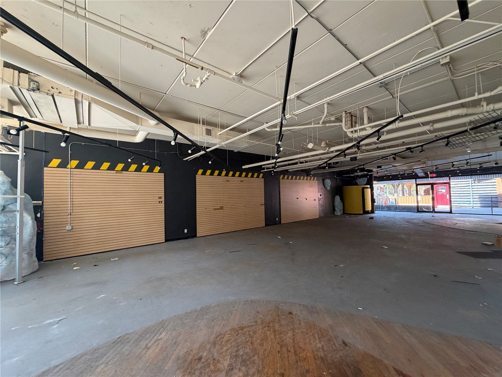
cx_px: 251
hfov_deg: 102.1
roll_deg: +2.3
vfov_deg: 85.7
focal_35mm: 14
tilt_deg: +1.6
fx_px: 203
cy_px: 188
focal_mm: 2.22
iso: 200
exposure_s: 1/60
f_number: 2.2
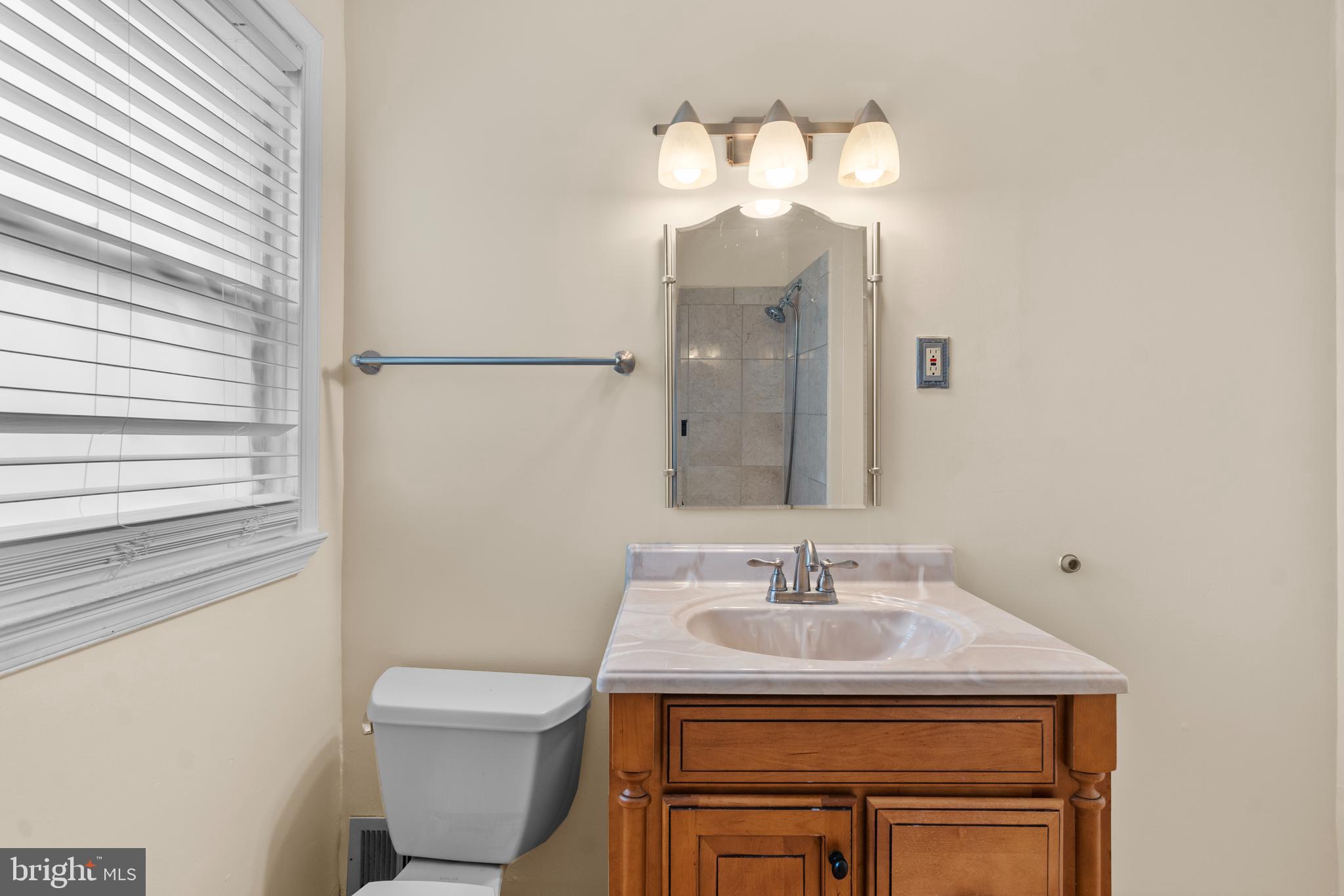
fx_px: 560
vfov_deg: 77.3
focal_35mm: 15
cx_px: 672
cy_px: 448
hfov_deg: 100.4
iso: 100
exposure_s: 1/4
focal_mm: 10
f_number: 9
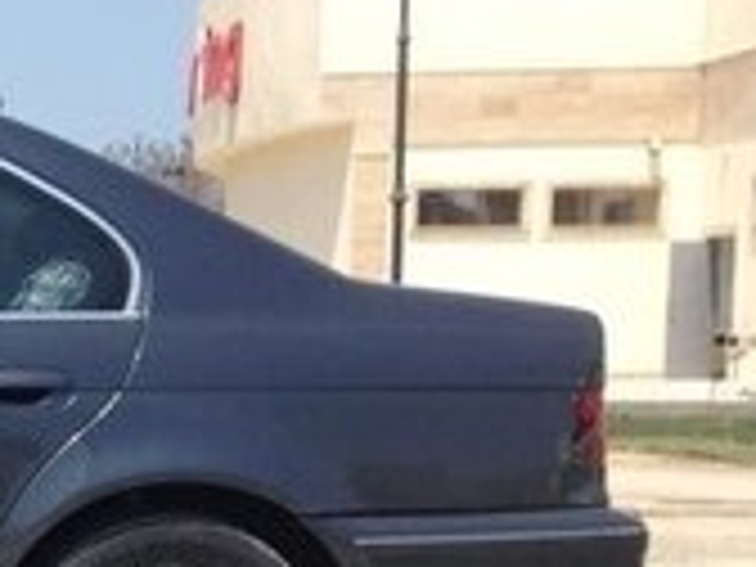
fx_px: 2839
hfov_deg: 13.5
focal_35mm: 130
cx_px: -616
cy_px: 538
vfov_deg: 11.3
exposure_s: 1/1642
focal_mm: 4.12
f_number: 2.4
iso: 50
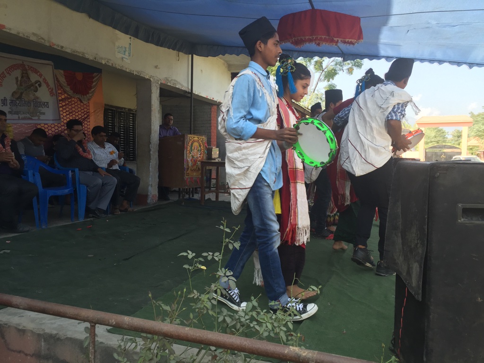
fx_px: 405
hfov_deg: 61.7
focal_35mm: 29
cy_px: 182
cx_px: 242
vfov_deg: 48.2
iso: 32
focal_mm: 4.15
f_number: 2.2
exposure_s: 1/257
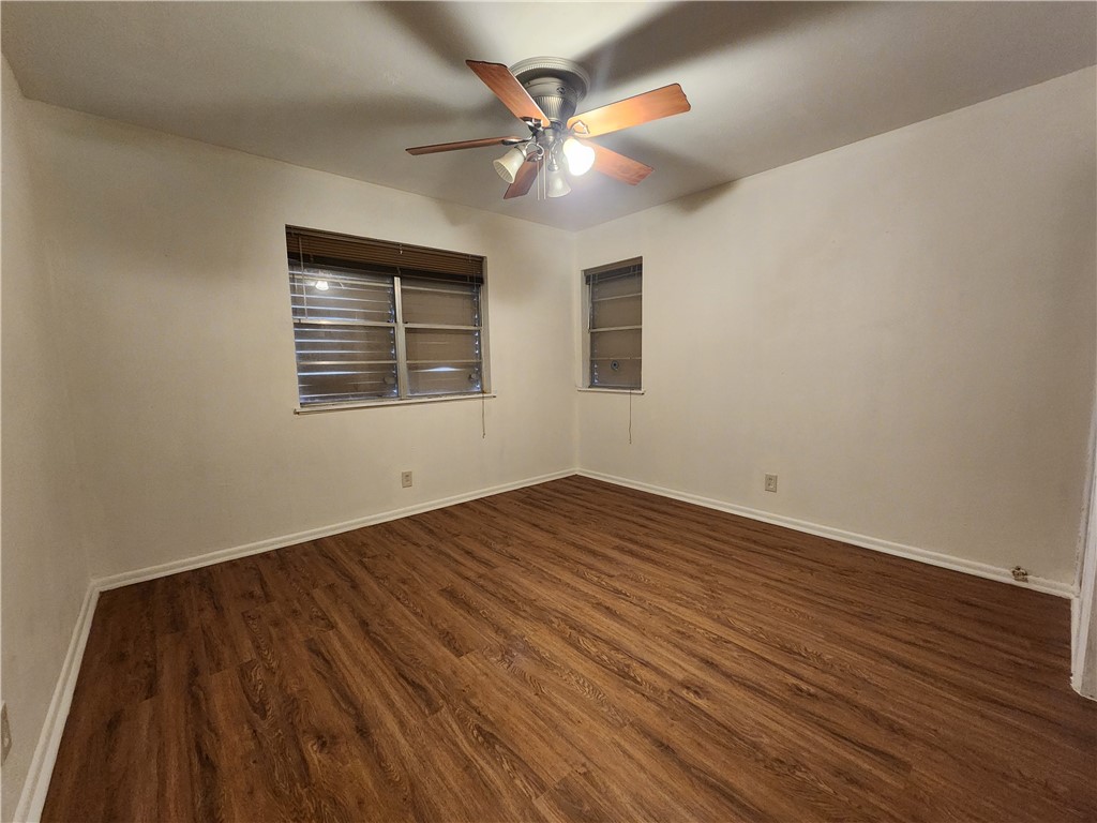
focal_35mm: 13
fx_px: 412
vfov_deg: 89.9
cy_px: 412
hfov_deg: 106.2
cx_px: 548
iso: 640
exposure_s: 1/30
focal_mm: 2.2
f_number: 2.2
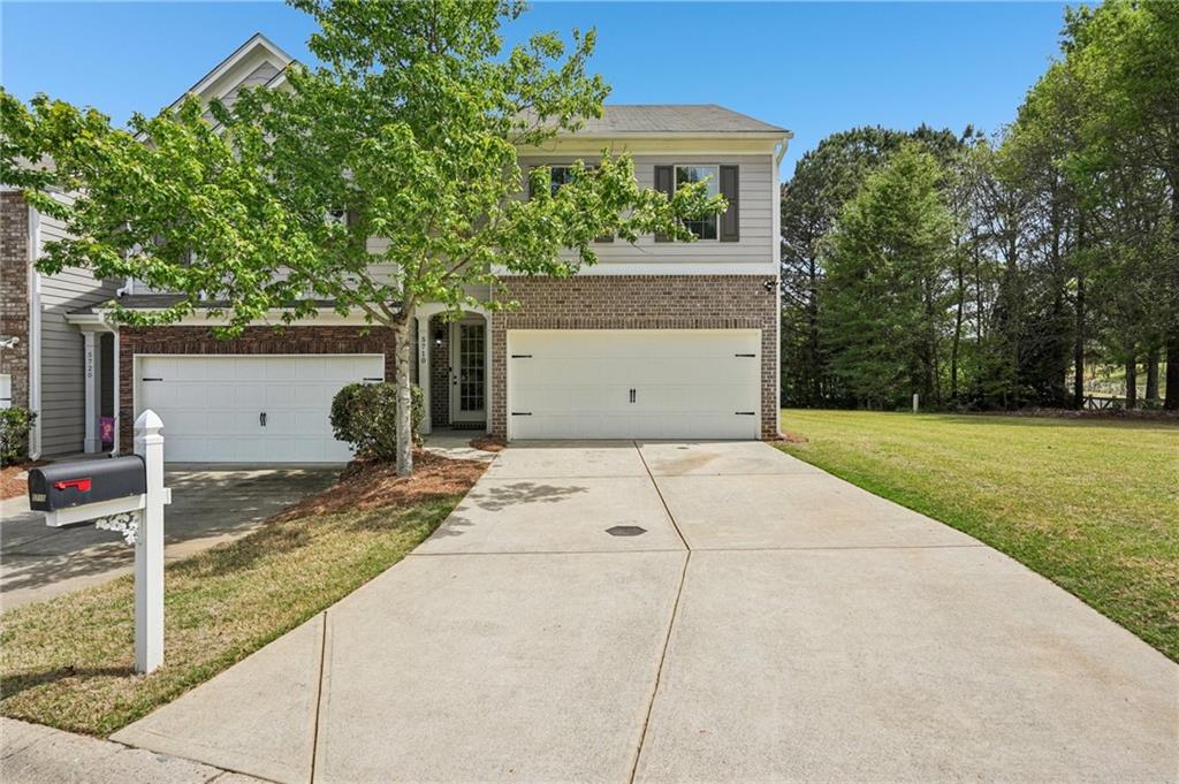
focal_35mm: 20
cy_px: 392
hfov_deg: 85.5
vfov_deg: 63.1
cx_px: 590
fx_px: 638
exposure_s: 1/2000
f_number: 8
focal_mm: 19.5
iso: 800
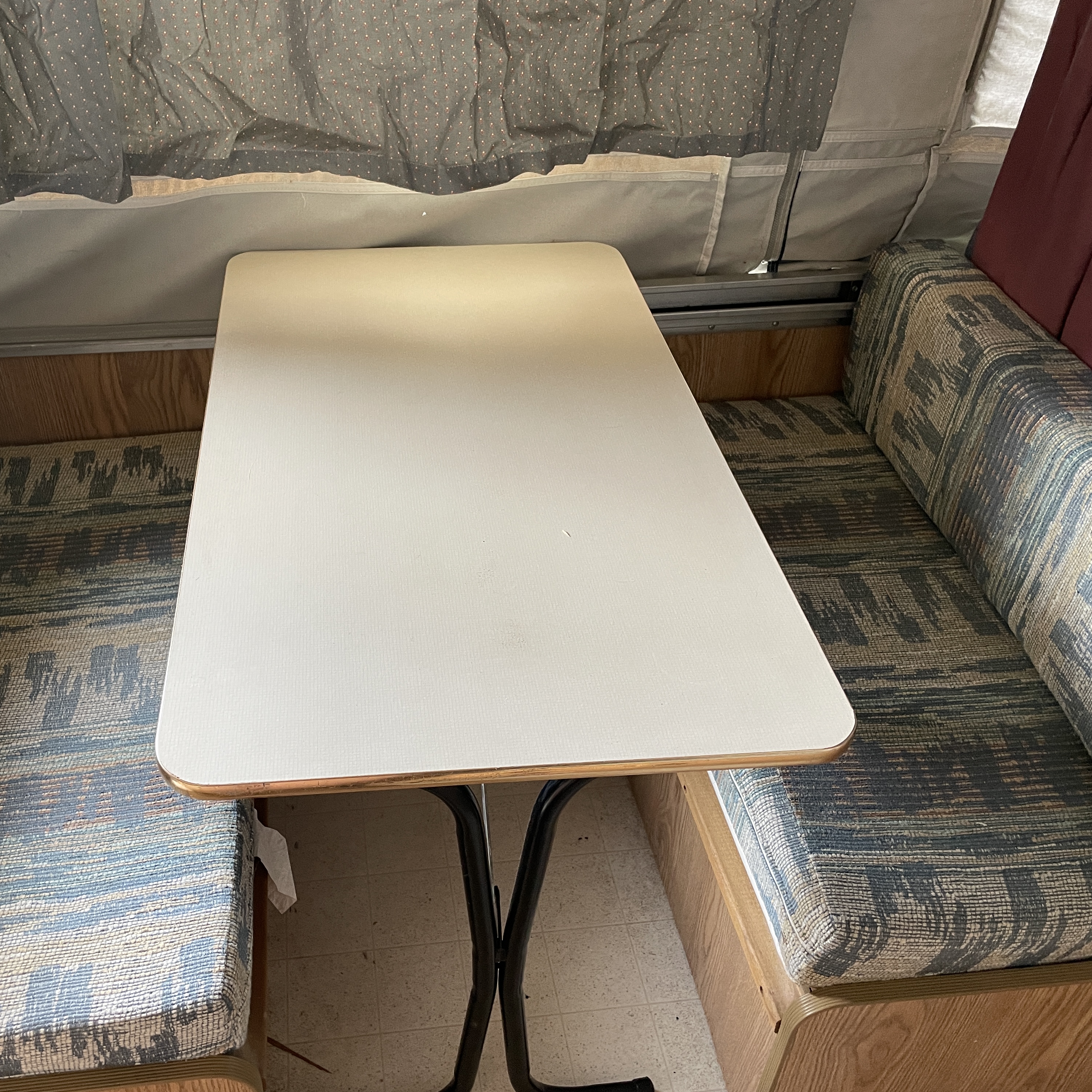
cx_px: 425
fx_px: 1106
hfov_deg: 52.1
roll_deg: +1.2
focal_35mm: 31
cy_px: 550
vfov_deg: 52.5
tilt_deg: -37.0
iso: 125
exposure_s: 1/97
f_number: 1.6
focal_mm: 4.2
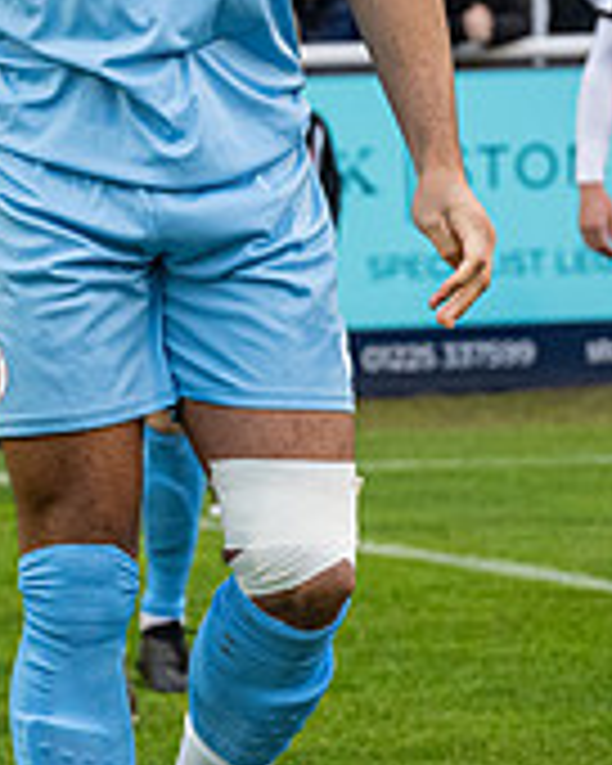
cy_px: 313
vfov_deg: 6.4
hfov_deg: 5.1
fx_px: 6815
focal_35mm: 301
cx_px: 18
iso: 2000
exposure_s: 1/500
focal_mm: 70
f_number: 4
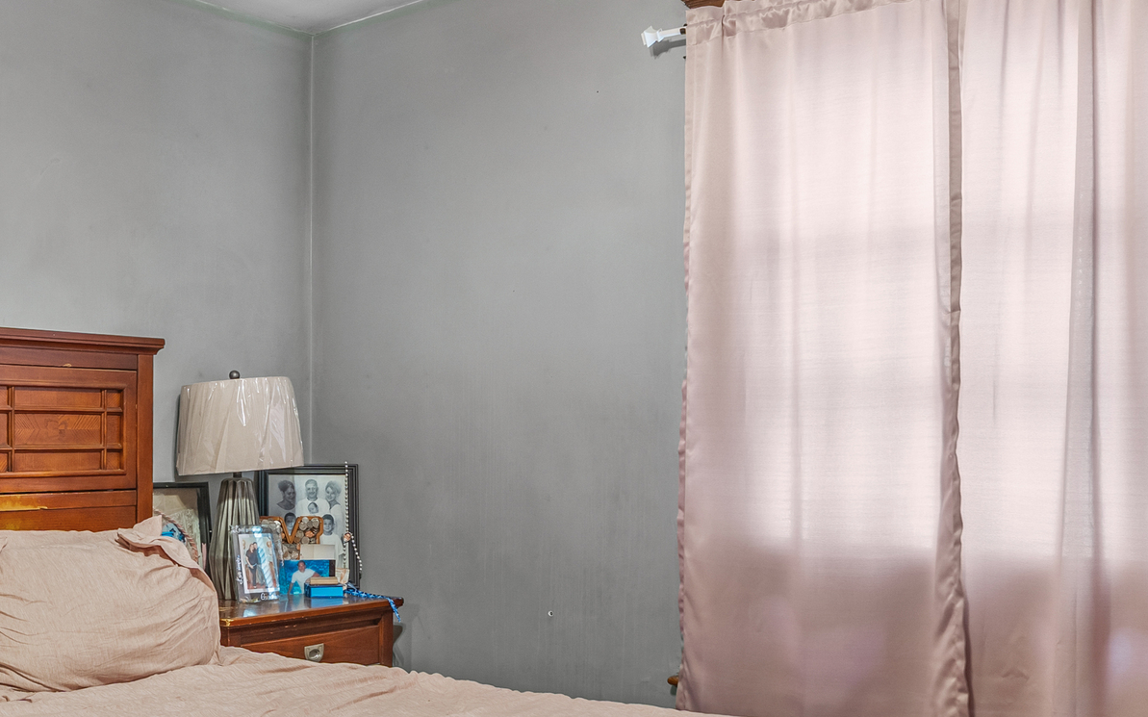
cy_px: 436
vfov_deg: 30.4
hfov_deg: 45.5
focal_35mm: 42
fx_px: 1314
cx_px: 280
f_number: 5.6
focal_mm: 16
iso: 500
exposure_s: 2
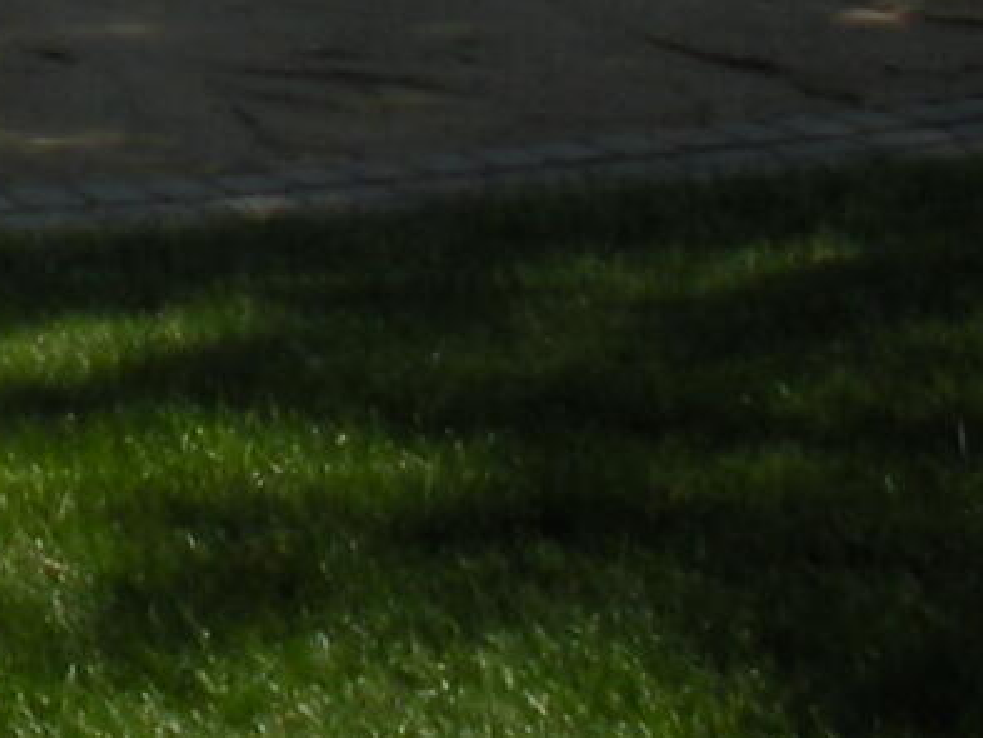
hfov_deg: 7.2
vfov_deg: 5.2
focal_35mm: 267
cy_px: -1636
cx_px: -965
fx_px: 7584
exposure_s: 1/758
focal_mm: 6.3
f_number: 3.5
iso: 64
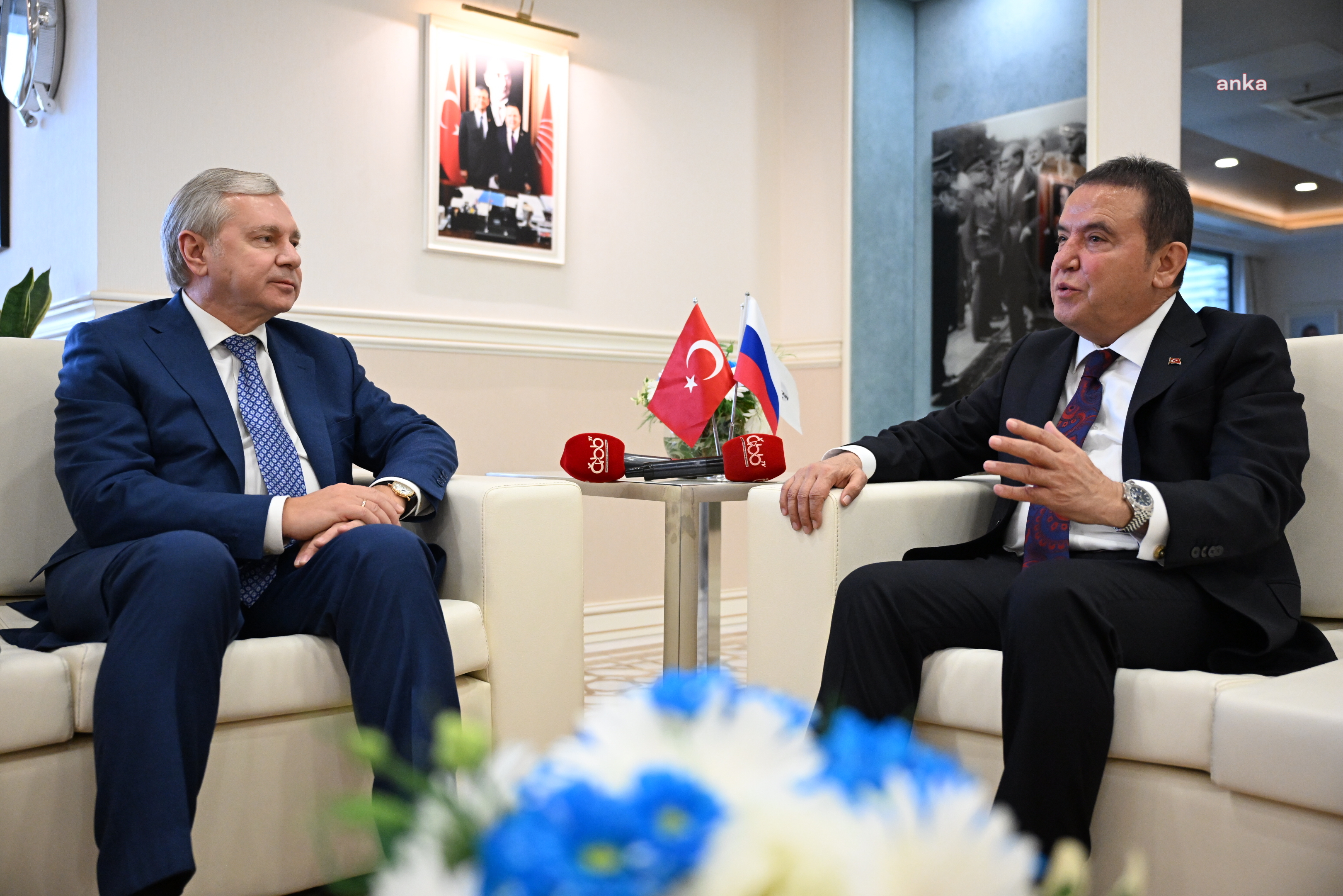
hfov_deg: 58.0
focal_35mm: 32
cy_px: 448
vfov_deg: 40.5
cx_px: 672
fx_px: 1212
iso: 4000
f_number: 2.8
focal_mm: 32.5
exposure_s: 1/320
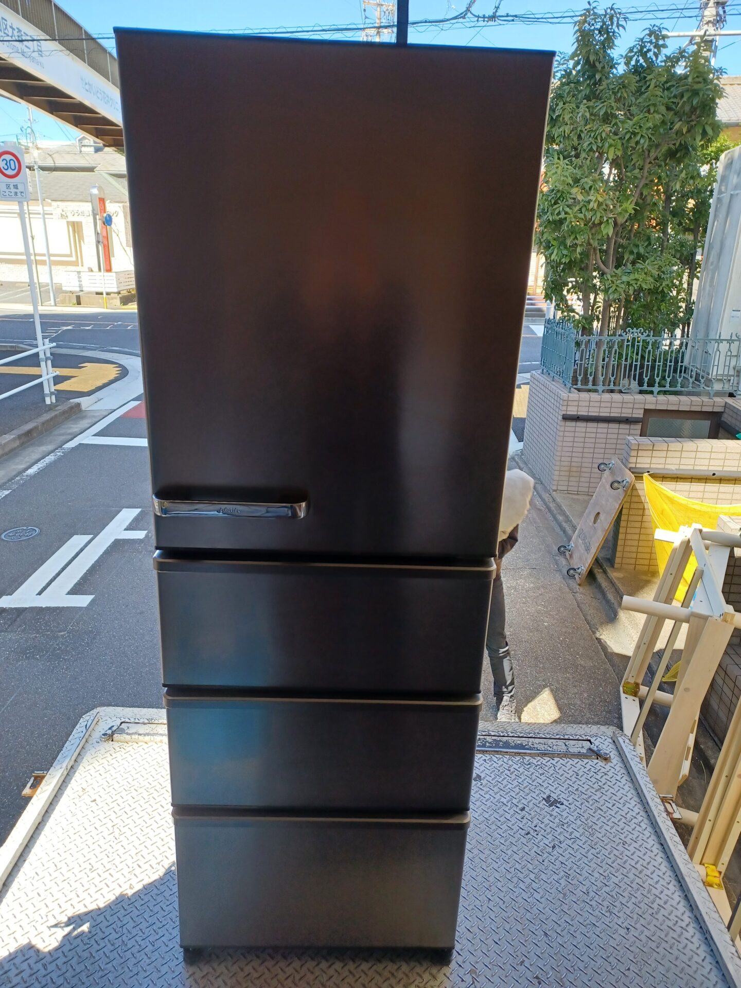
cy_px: 494
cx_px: 370
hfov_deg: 54.9
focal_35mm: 25
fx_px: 714
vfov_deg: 69.4
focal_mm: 4.6
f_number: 1.8
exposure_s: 1/100
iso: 64
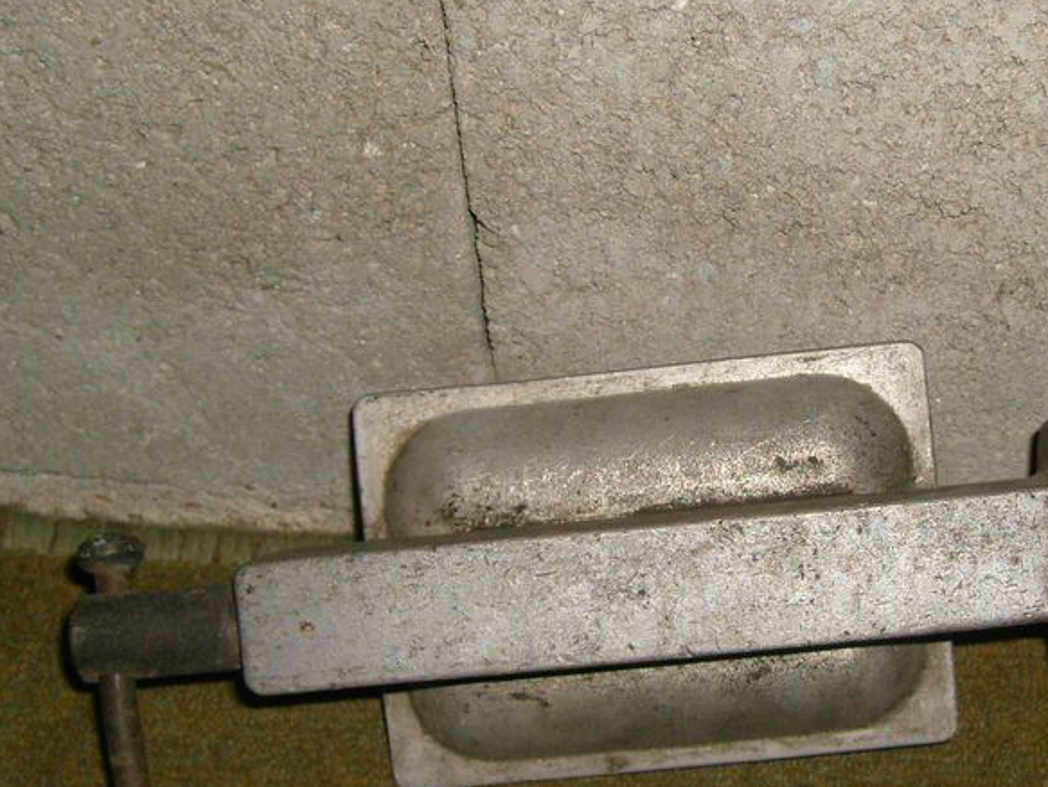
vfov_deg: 24.4
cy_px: 424
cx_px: 777
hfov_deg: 31.6
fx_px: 1818
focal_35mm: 60
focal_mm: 5.8
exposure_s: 1/45
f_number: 2.8
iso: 100
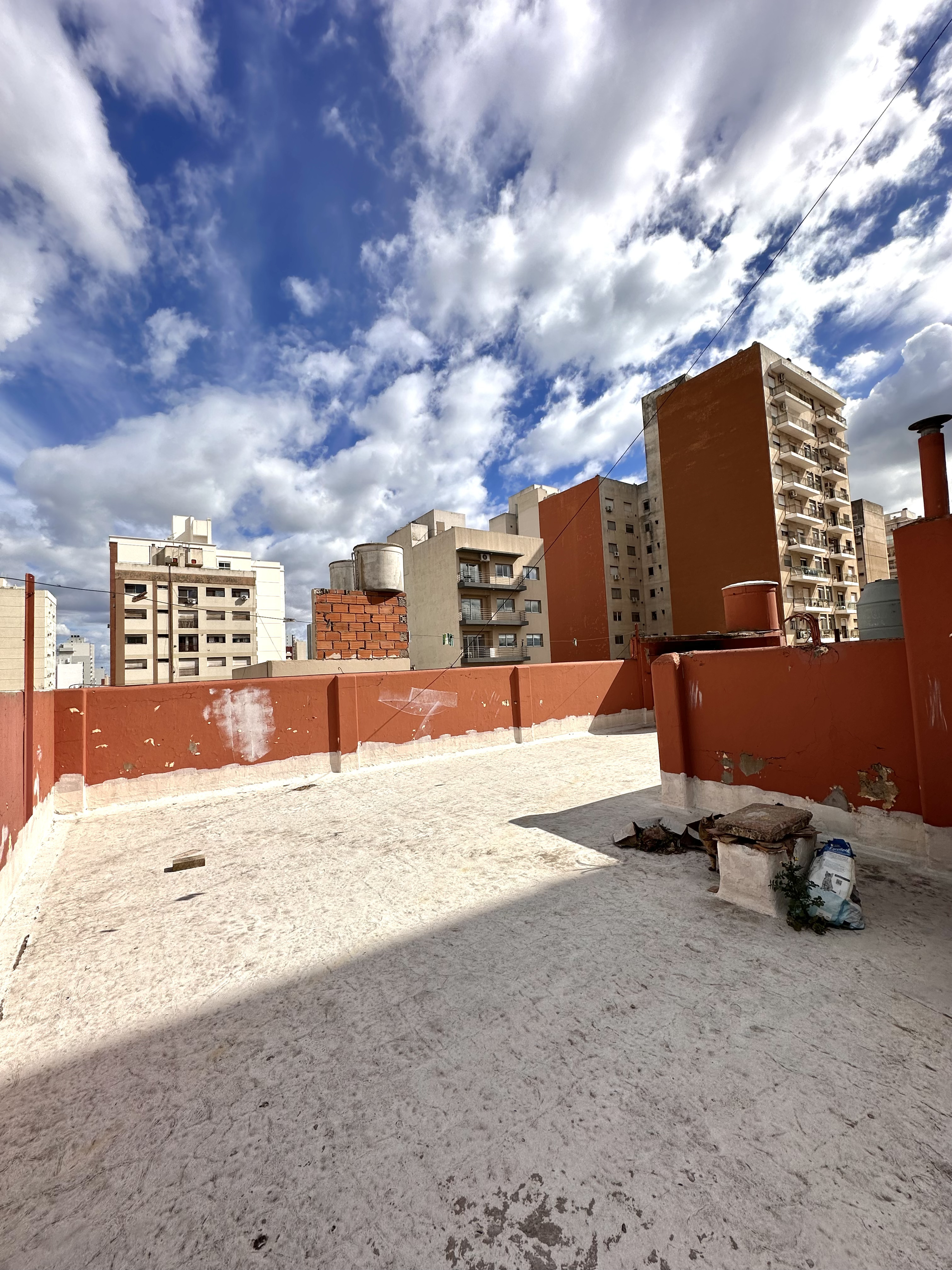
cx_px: 476
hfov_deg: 85.7
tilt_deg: +6.8
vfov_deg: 102.1
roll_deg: +2.4
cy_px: 635
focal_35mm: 14
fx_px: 513
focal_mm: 2.22
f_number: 2.2
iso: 50
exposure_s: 1/4292
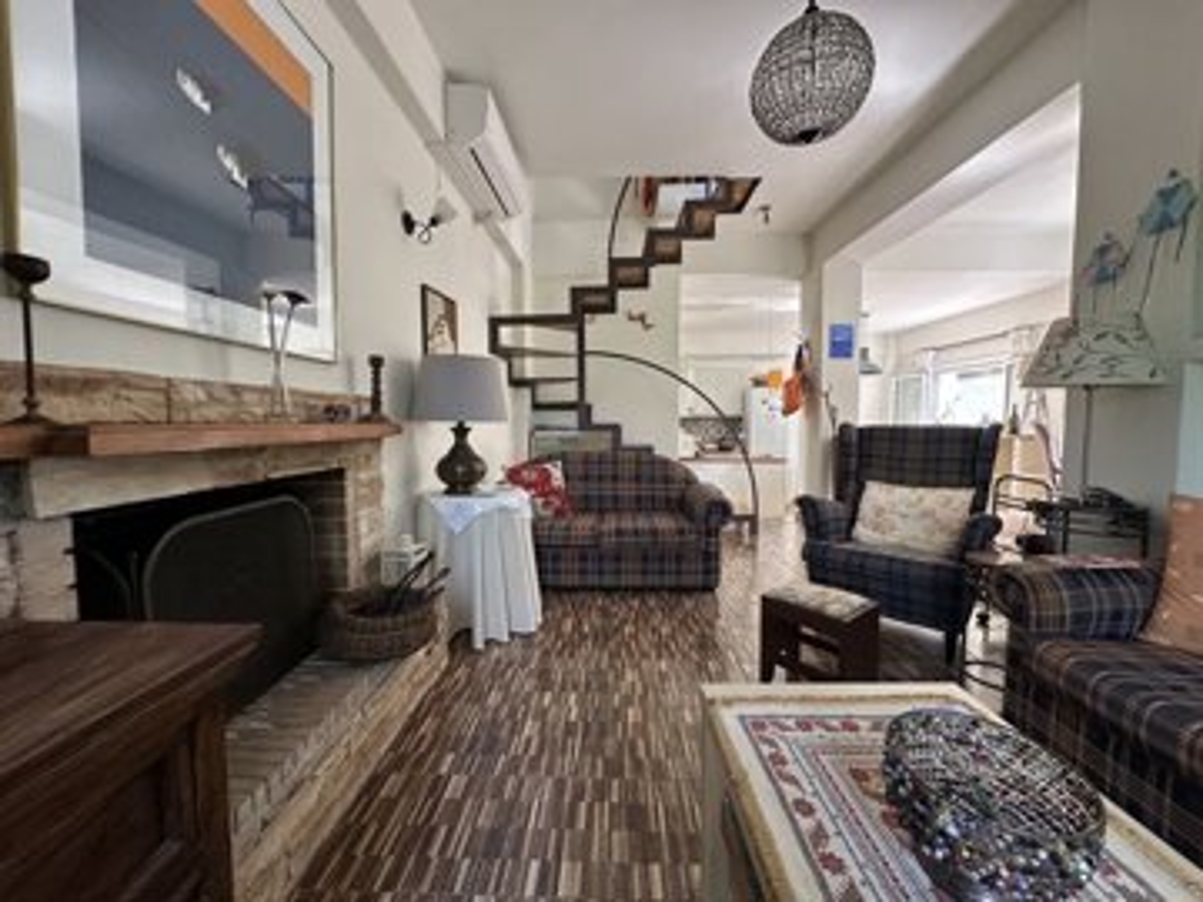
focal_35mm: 14
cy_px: 451
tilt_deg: -4.1
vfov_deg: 85.7
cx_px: 602
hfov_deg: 102.1
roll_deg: +0.0
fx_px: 487
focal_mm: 2.22
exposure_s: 1/89
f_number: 2.2
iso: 320
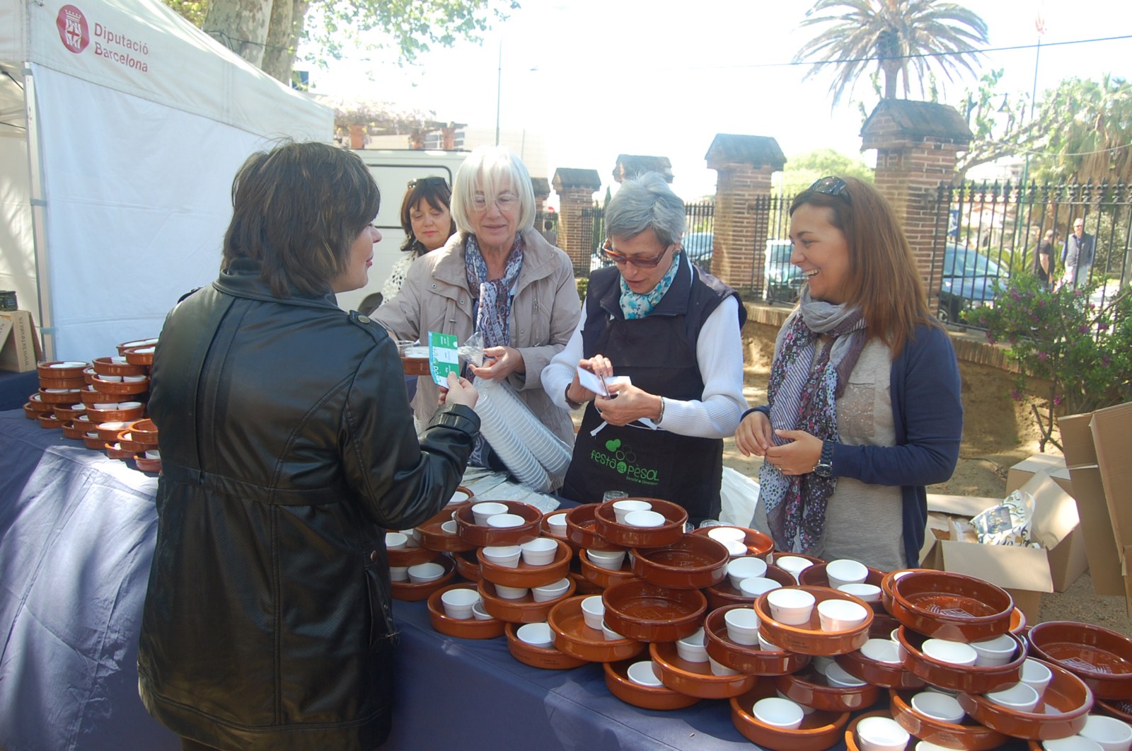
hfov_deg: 67.5
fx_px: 848
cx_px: 566
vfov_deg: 47.8
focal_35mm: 27
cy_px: 376
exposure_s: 1/125
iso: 200
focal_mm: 18
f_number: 5.6
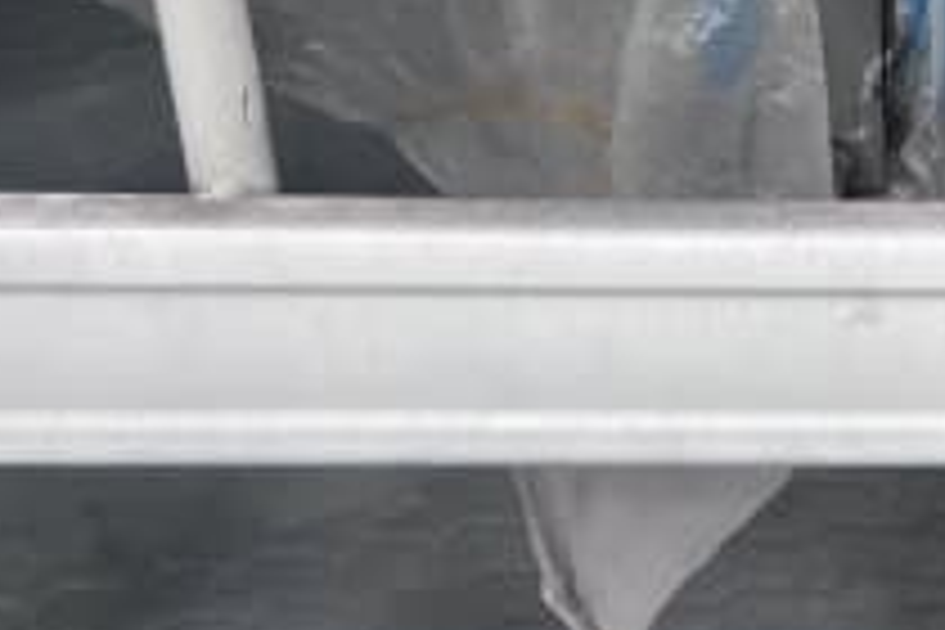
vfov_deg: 12.6
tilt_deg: -26.0
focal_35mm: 103
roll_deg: -3.8
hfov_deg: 17.5
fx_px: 2704
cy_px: -328
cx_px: 1476
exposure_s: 1/121
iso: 125
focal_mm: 5.7
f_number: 1.5
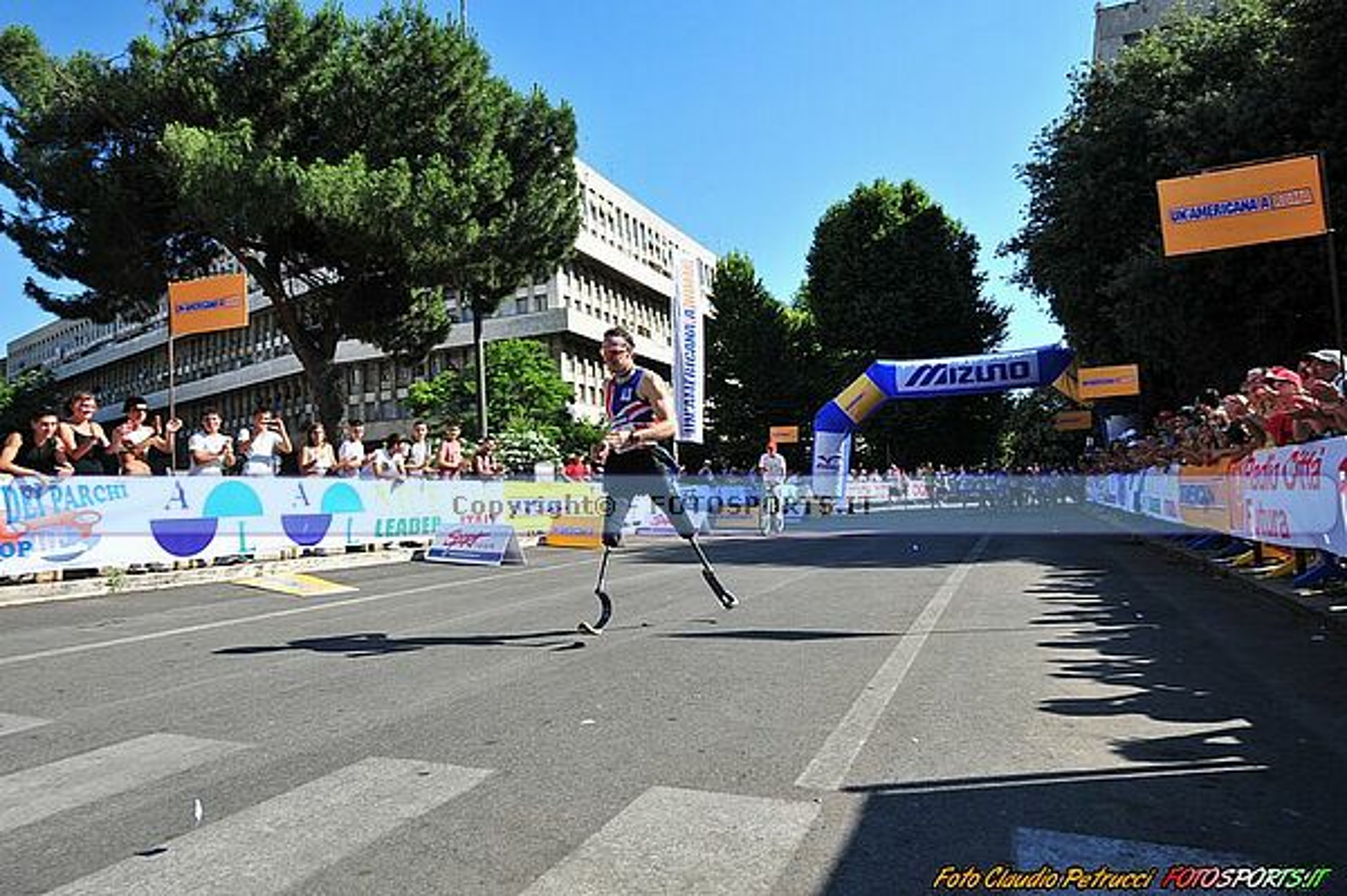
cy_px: 448
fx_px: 897
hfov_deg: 73.8
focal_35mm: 24
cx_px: 674
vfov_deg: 53.1
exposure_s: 1/400
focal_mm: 24
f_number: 8
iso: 200
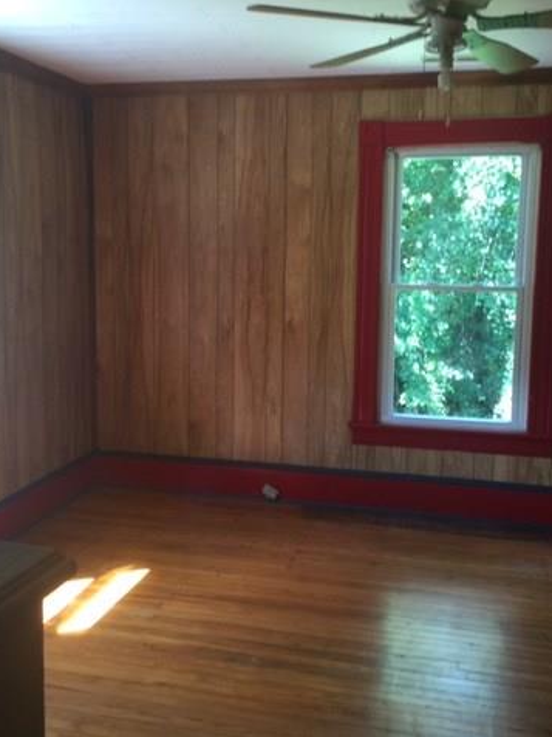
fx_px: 829
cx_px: 264
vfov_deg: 47.9
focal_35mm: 39
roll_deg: -1.9
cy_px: 370
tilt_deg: -10.0
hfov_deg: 36.8
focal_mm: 4.15
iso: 32
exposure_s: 1/15
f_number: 2.2
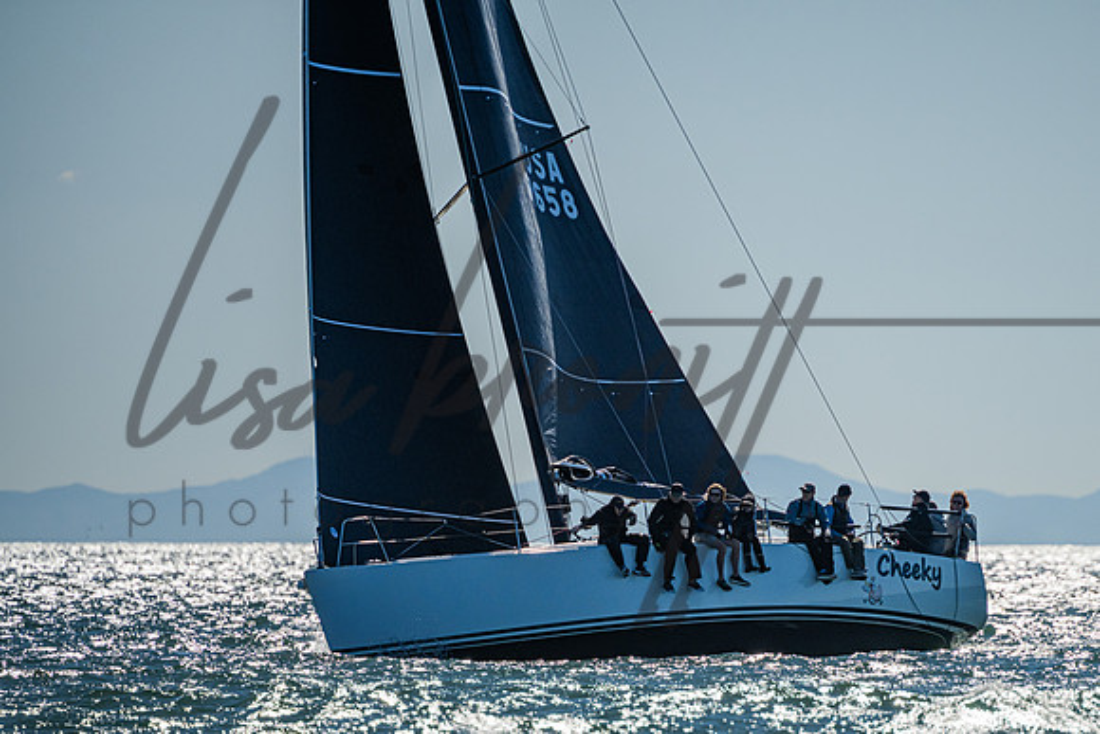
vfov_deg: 2.6
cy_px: 475
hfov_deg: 3.9
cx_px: 712
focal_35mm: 525
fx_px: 16048
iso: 400
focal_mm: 400
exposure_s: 1/6400
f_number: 5.6
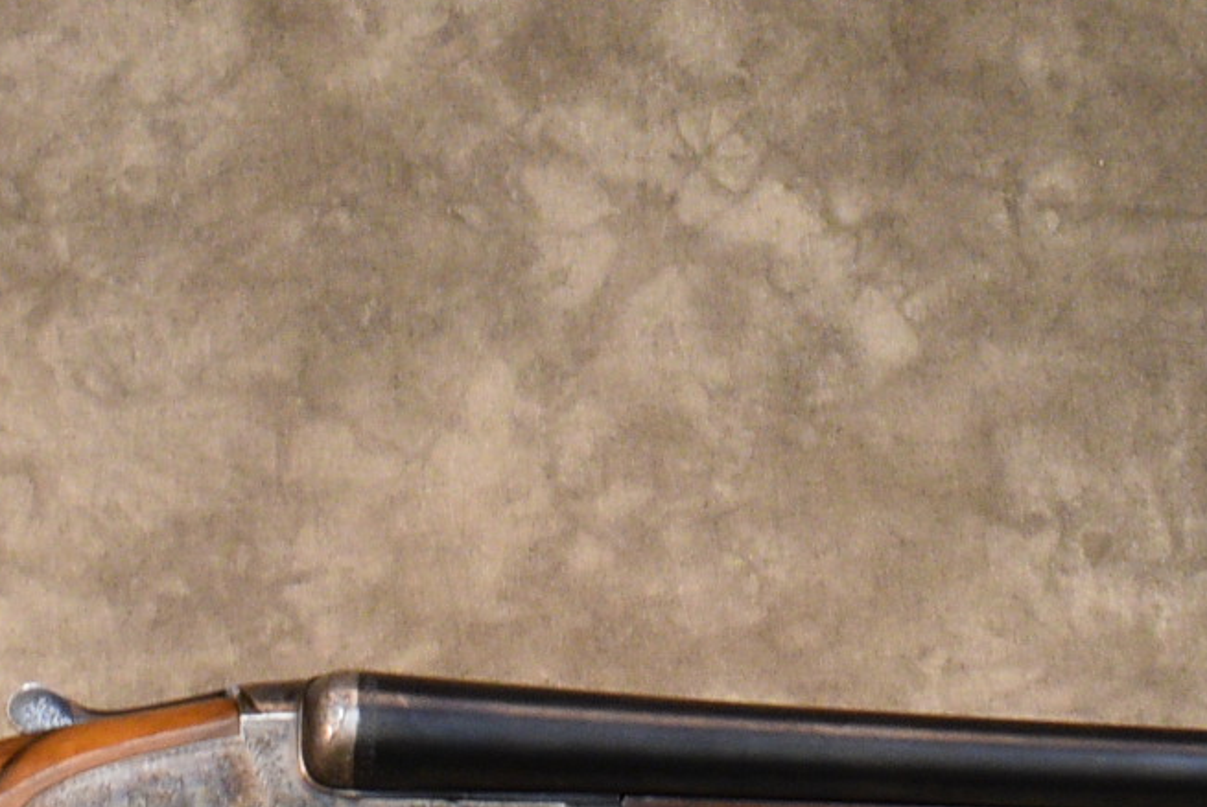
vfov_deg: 10.0
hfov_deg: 15.0
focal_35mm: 137
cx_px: 695
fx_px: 4597
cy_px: 370
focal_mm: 20
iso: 1000
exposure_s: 1/125
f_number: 3.5
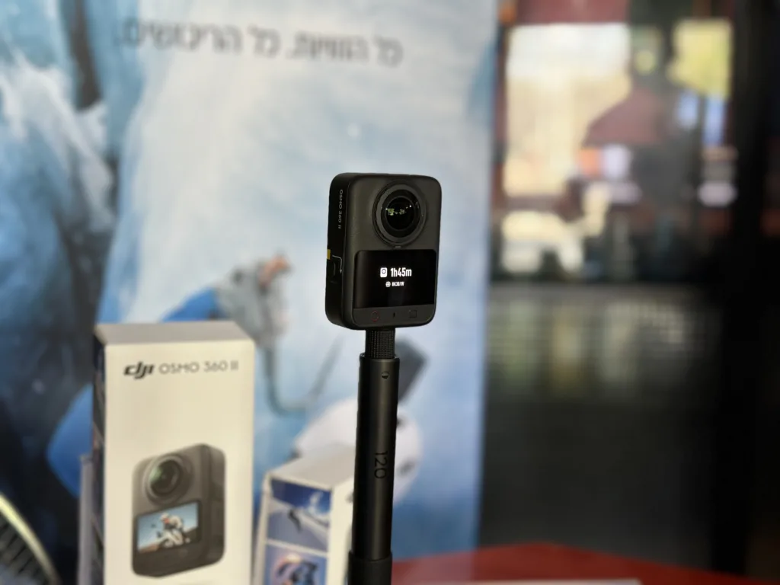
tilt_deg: -7.7
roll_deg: -0.7
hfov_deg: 39.7
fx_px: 1082
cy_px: 292
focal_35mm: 48
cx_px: 390
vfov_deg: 30.3
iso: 64
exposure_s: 1/50
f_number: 1.78
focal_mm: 6.86
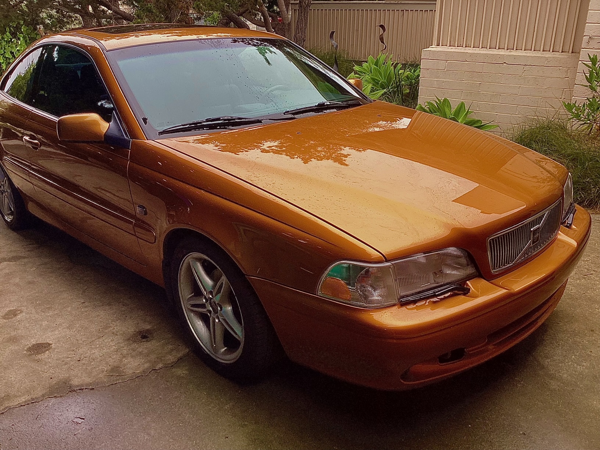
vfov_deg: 45.4
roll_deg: -0.3
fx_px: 537
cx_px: 300
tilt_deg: -24.0
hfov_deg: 58.4
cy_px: 225
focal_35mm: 31
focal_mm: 3.3
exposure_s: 1/290
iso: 25
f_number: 2.4
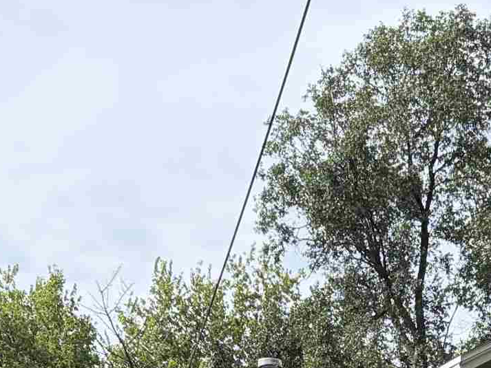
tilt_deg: +3.6
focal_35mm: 112
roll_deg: +3.7
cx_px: 609
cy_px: 724
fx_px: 1589
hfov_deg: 16.7
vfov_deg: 11.9
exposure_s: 1/2283
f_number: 1.6
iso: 64
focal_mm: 5.96
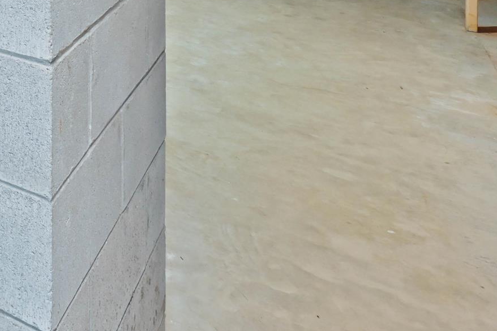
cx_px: -276
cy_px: -225
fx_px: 676
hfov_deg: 26.6
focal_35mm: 49
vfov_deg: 21.0
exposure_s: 1.6
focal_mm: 14
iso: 2000
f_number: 14
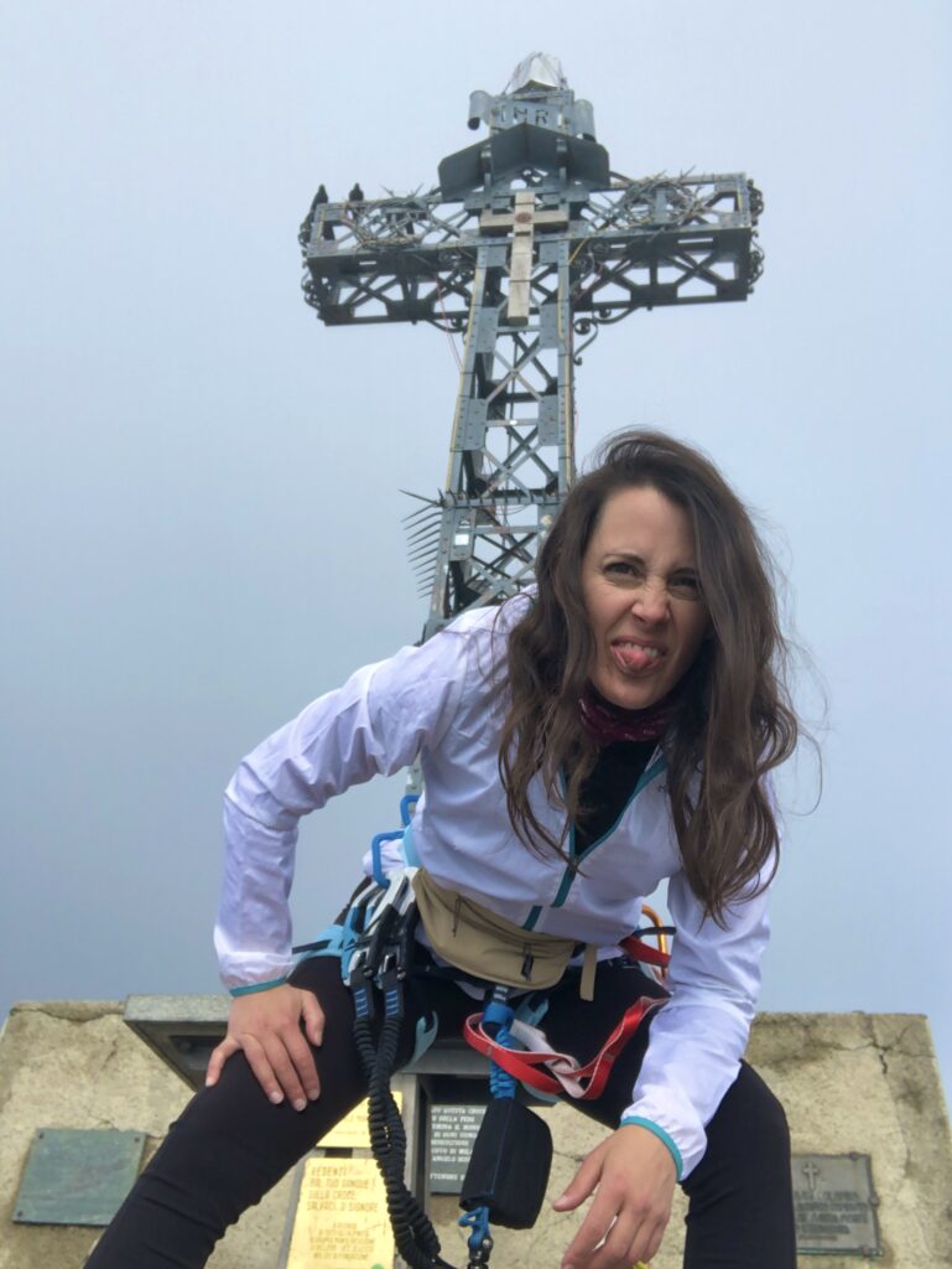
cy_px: 634
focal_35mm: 32
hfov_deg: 44.2
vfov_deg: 56.8
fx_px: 1172
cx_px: 476
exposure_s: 1/430
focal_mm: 2.87
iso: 20
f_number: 2.2
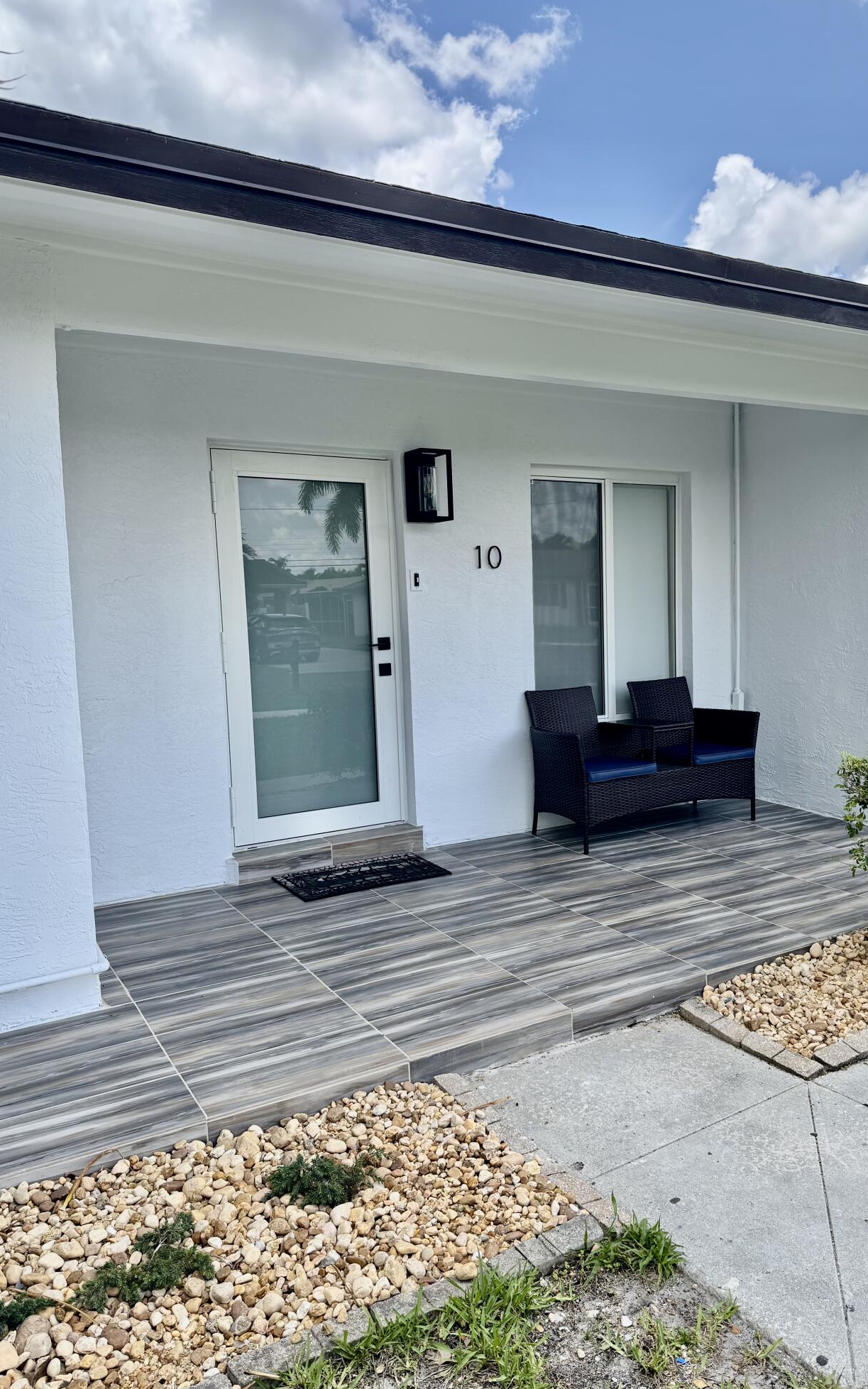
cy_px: 704
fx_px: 984
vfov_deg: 70.4
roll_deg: +2.3
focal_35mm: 26
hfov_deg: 47.4
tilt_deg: -7.0
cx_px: 511
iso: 80
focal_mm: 6.76
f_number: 1.78
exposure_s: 1/1721
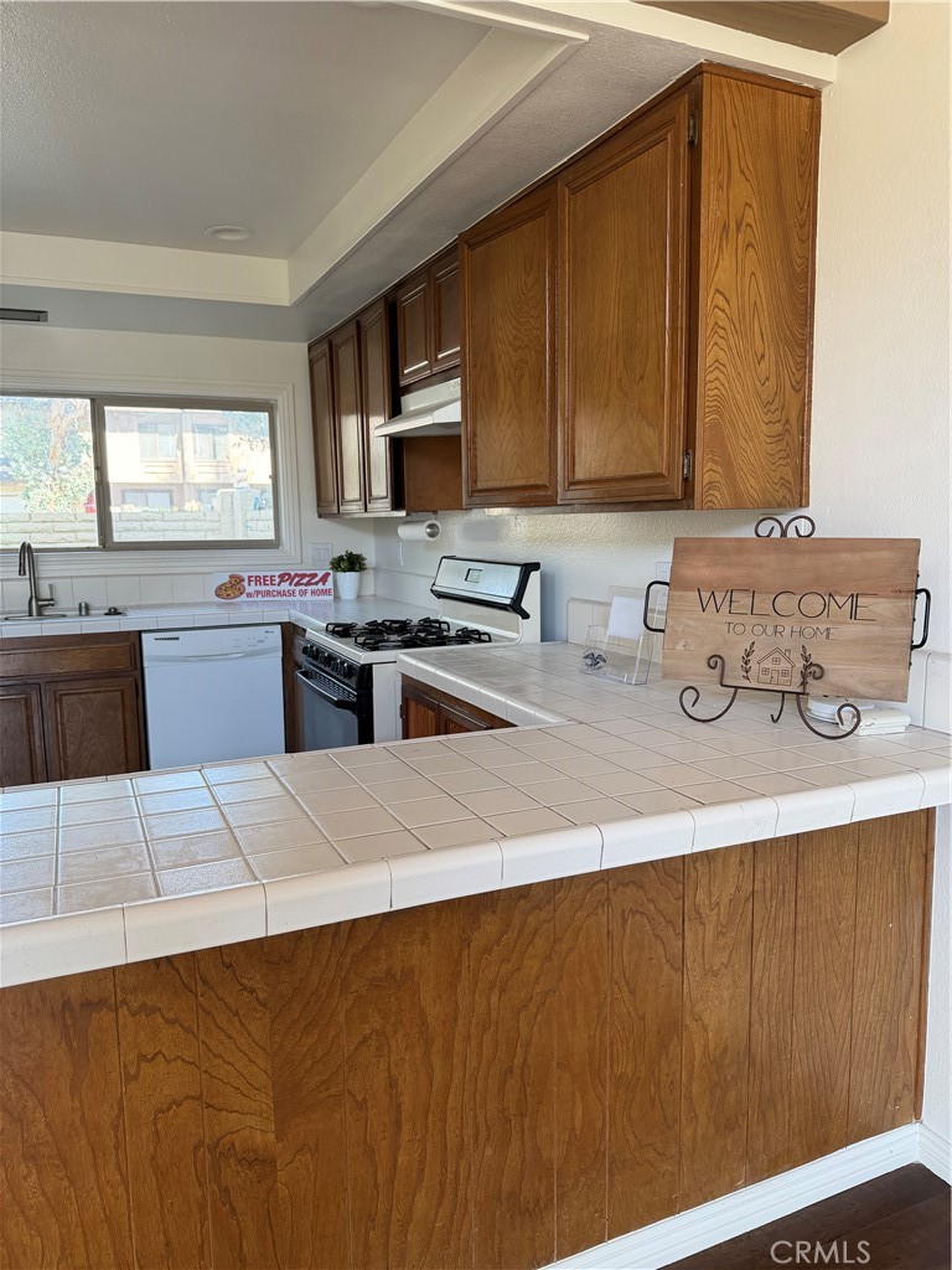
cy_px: 635
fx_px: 880
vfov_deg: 71.6
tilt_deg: -7.6
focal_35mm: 24
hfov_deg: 56.8
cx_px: 476
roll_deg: -0.2
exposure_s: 1/98
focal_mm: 6.76
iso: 200
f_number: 1.78
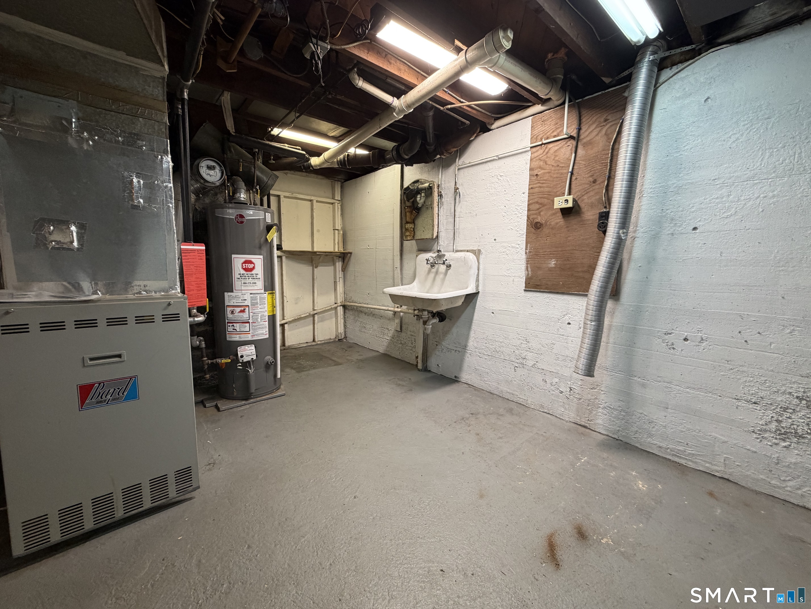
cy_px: 304
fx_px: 328
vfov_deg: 85.7
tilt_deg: -6.5
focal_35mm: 14
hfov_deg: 102.1
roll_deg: -1.2
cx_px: 406
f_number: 2.2
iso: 200
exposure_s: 1/60
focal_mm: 2.22
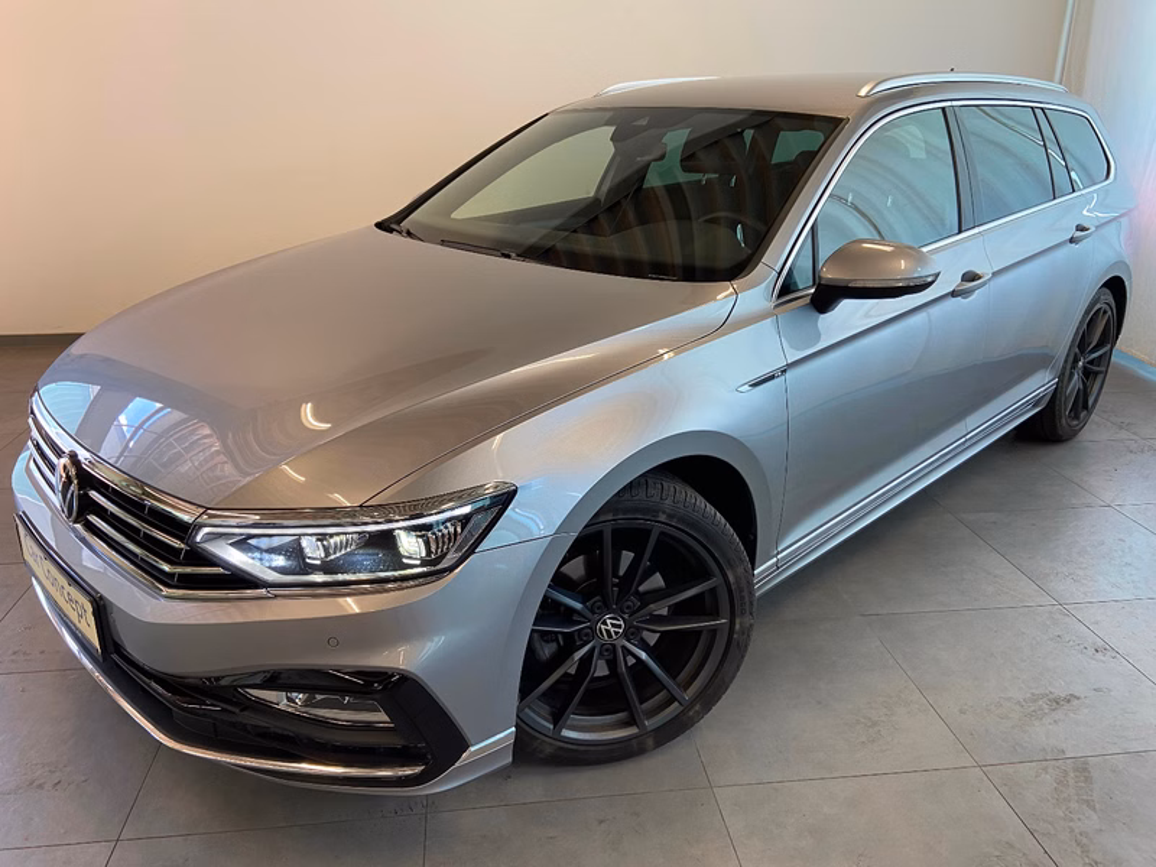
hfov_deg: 67.3
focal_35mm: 26
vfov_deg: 53.1
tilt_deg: -21.4
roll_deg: +0.5
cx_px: 578
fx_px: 868
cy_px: 434
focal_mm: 4.25
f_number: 1.8
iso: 64
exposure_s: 1/50
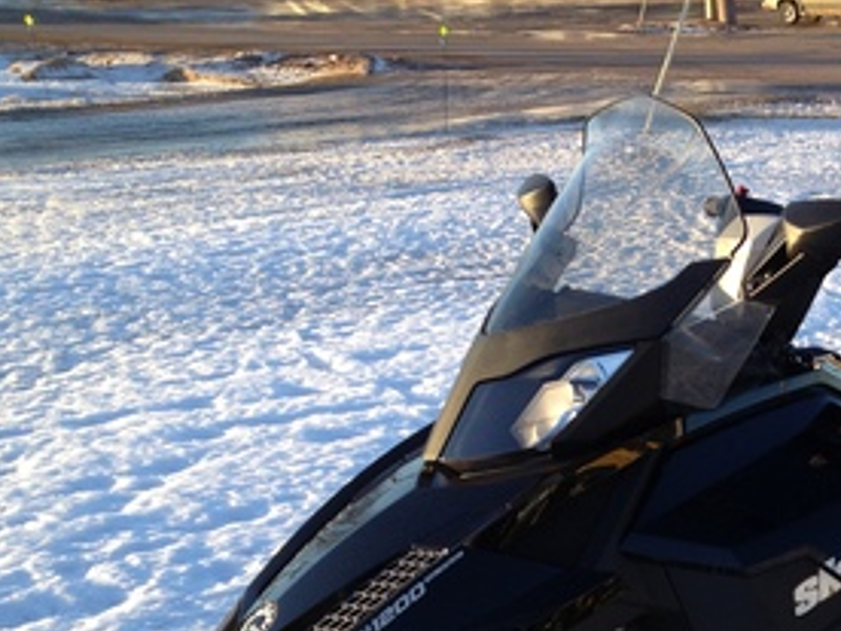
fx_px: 1676
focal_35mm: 69
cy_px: 594
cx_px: 780
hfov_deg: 27.0
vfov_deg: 20.8
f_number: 2.4
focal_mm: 4.28
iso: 50
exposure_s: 1/351
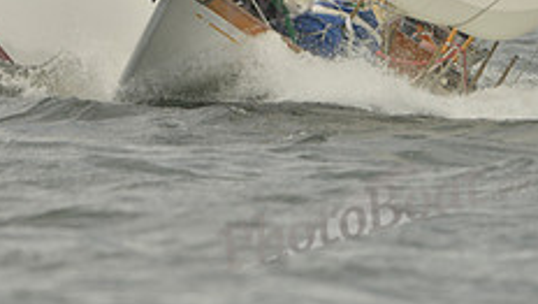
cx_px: 102
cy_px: -113
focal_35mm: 1047
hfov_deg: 2.1
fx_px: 14950
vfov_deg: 1.2
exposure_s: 1/1250
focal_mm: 400
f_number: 7.1
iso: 280
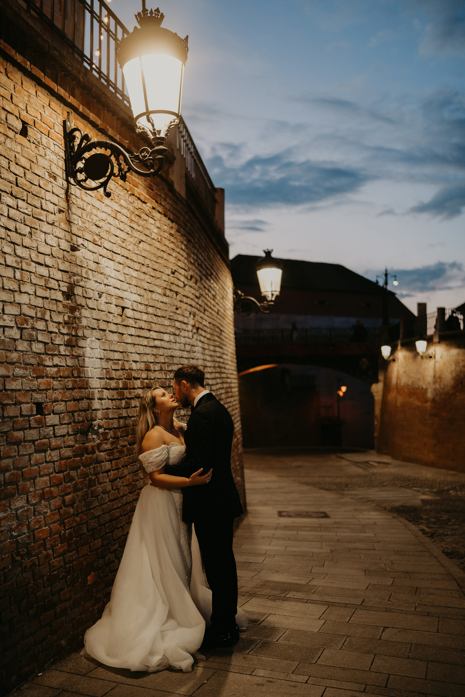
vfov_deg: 54.4
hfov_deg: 37.9
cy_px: 348
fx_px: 678
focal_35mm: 35
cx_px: 232
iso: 1000
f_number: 1.4
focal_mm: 35
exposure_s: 1/500
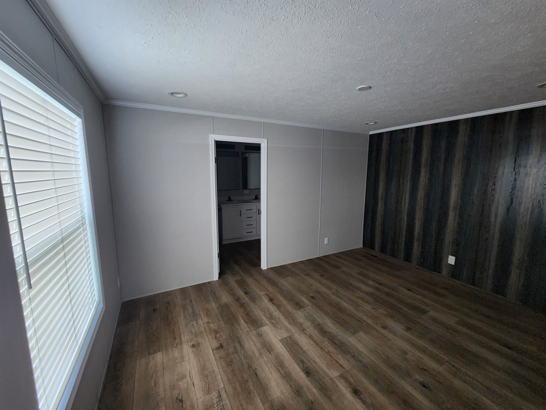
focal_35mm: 13
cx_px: 273
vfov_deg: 89.9
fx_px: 205
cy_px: 205
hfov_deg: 106.2
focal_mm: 2.2
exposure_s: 1/30
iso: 320
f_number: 2.2
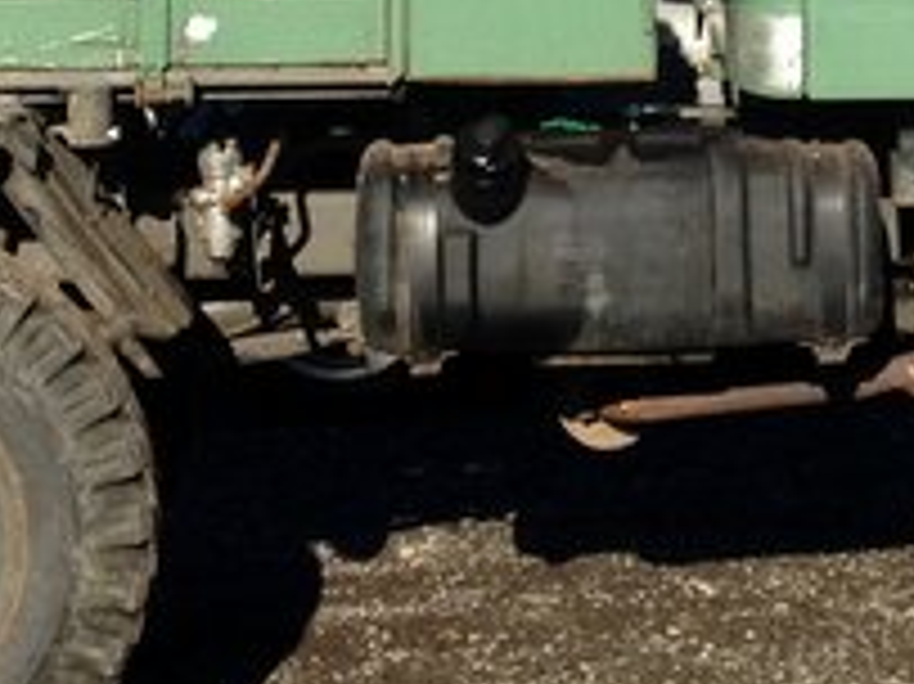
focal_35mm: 138
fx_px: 3642
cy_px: -164
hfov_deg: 14.1
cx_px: 855
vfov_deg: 10.5
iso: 50
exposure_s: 1/1534
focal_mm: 4.28
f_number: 2.4
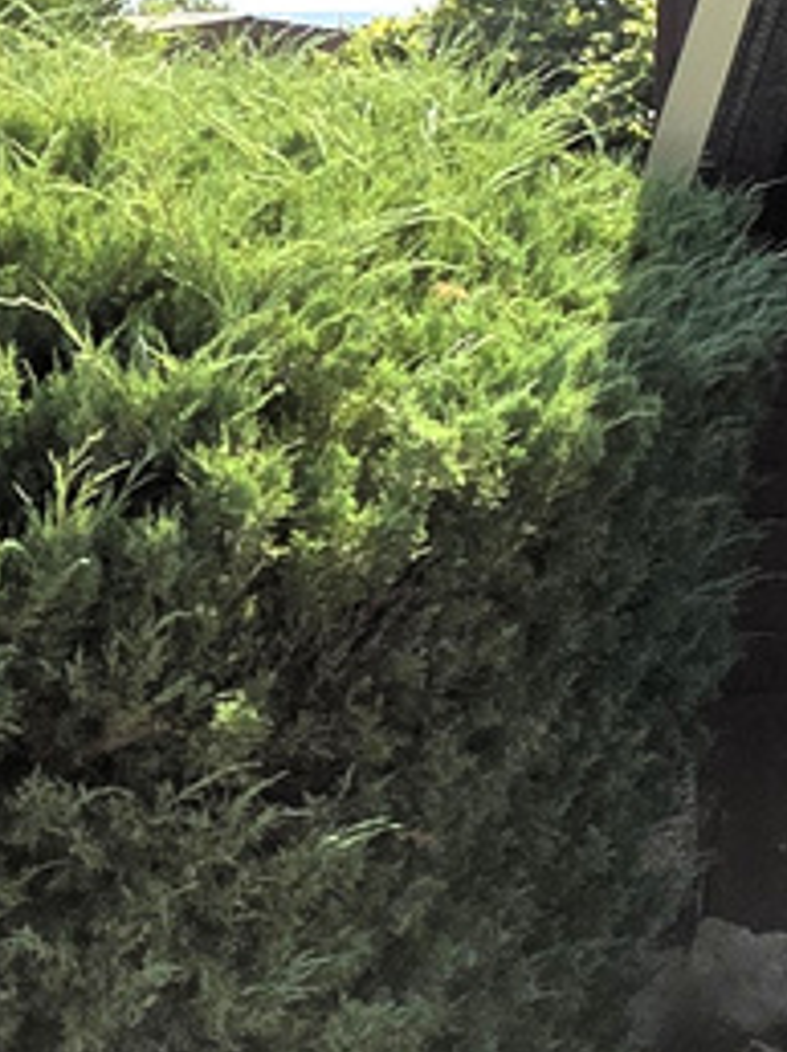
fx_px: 4160
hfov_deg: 9.3
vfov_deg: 14.1
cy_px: -53
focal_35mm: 137
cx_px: 2067
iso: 80
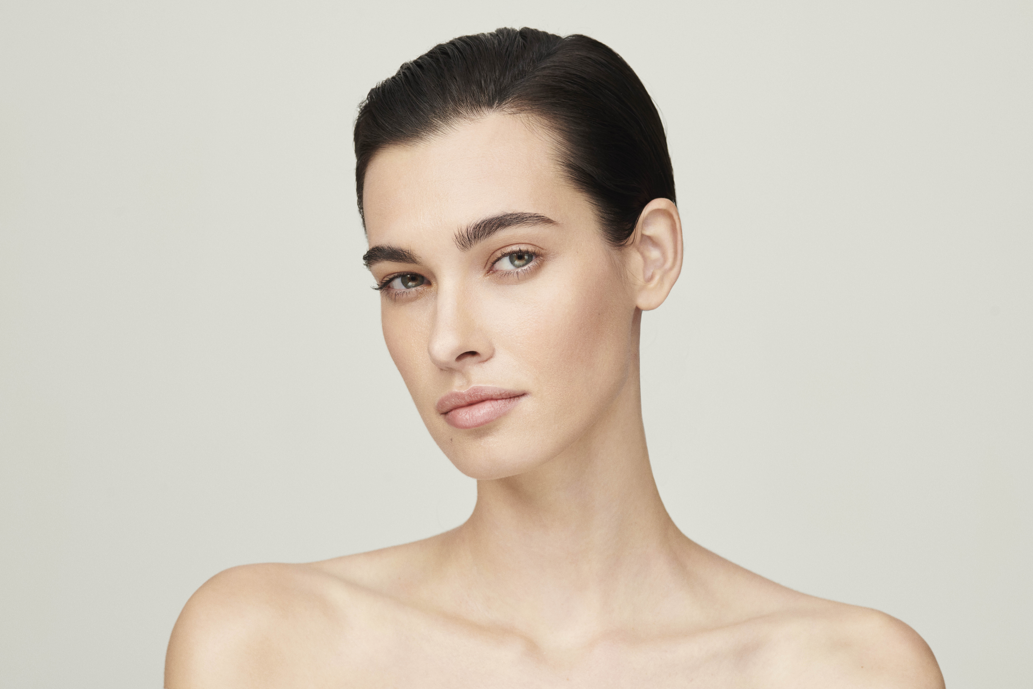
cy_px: 344
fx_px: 2869
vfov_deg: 13.7
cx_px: 516
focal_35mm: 100
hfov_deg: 20.4
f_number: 8
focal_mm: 100
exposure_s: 1/250
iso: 400
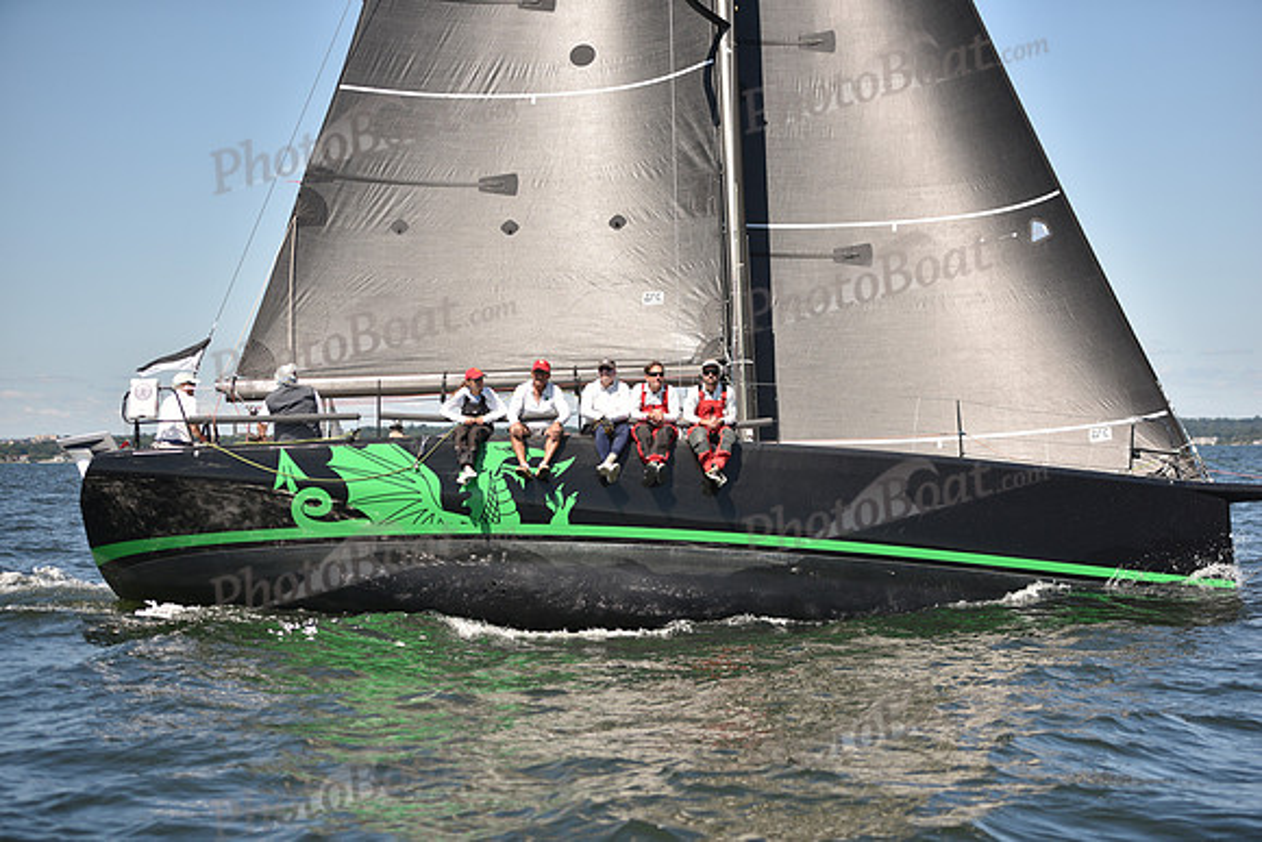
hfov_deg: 28.8
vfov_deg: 19.5
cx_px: 631
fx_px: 2454
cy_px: 421
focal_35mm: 70
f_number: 2.8
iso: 250
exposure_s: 1/1600
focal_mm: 70
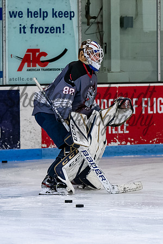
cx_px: 103
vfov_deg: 5.8
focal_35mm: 352
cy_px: 100
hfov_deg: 3.9
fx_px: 2393
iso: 2000
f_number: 3.5
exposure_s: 1/800
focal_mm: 122
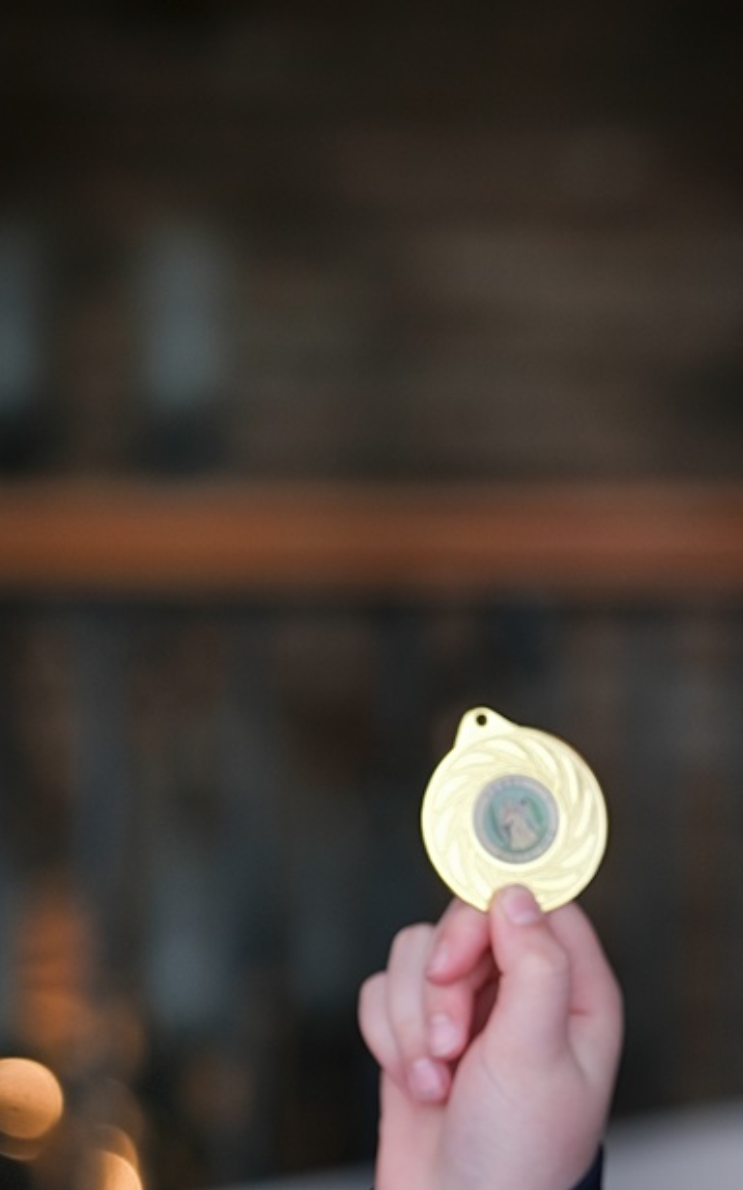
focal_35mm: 186
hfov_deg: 7.0
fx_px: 6033
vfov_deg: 11.3
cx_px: 851
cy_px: 594
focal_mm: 80.4
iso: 200
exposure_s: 1/250
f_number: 2.8
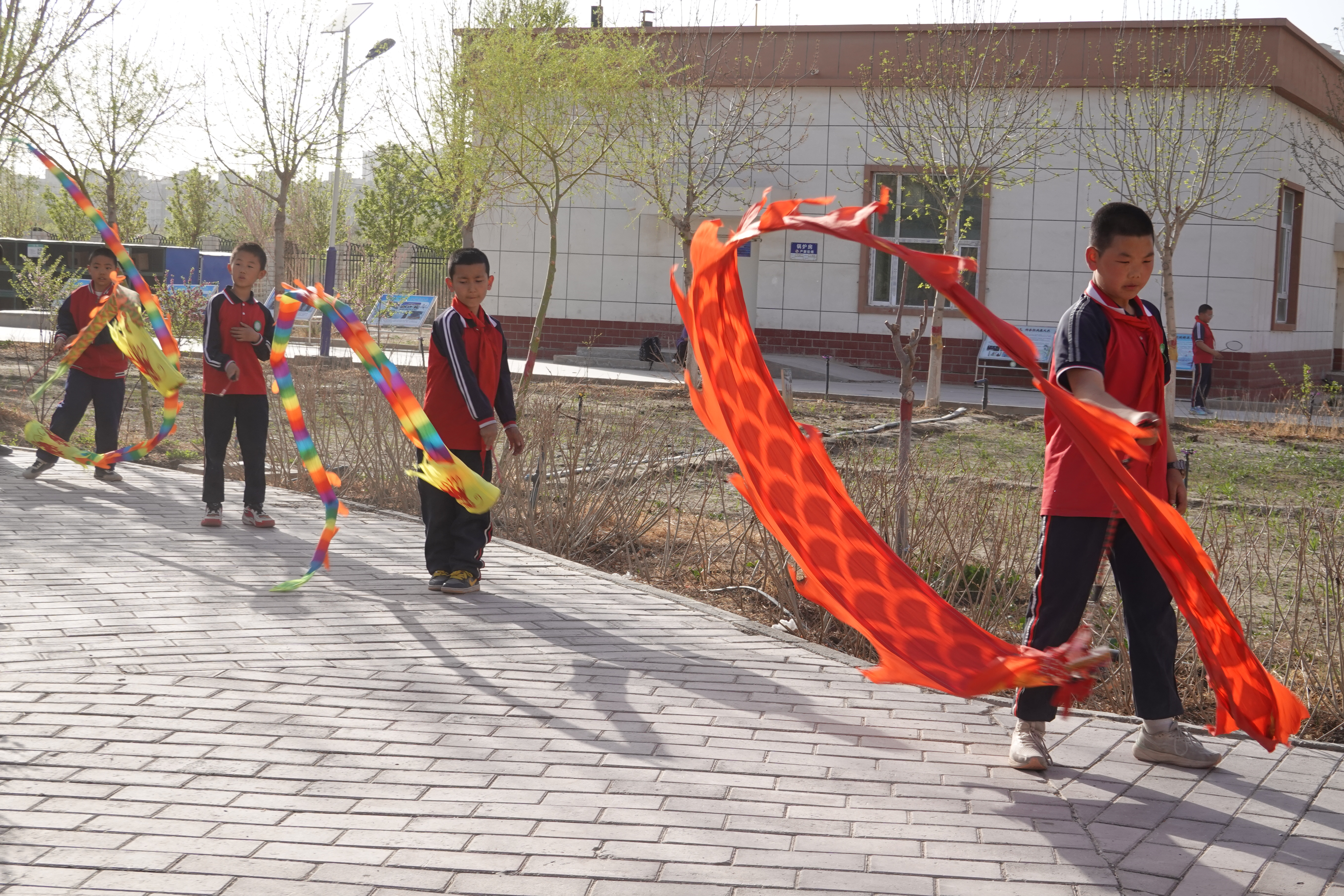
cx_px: 672
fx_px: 2240
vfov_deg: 22.6
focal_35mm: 60
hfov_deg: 33.4
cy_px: 448
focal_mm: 22
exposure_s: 1/500
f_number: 4
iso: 100
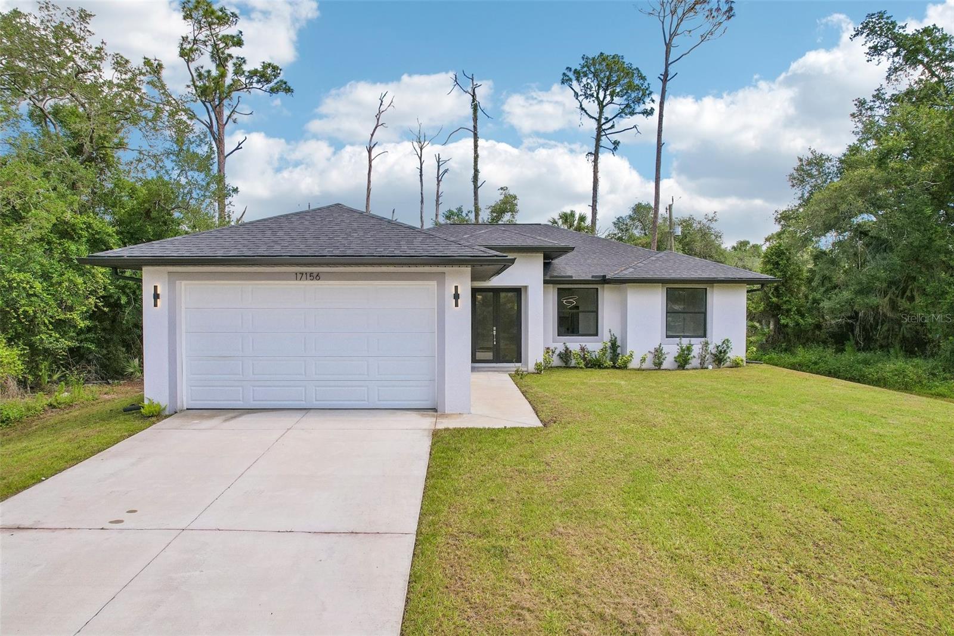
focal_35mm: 22
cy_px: 318
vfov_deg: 57.2
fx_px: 583
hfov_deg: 78.6
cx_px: 477
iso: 100
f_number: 2.8
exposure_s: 1/250
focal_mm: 8.4
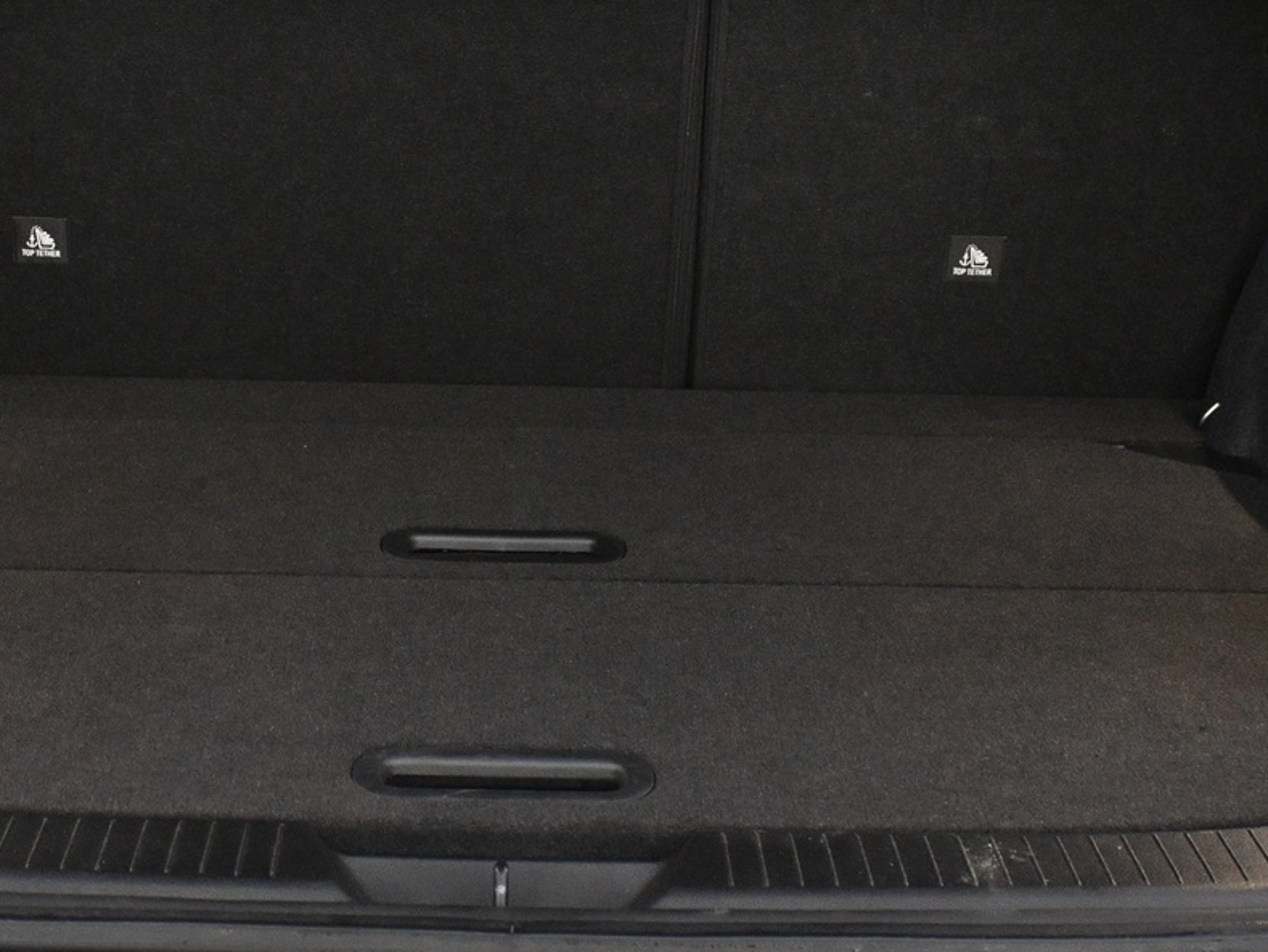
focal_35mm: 77
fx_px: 2821
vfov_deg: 18.9
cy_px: 143
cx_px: 517
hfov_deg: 25.3
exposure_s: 1/60
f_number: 4.5
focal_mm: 26
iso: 4000
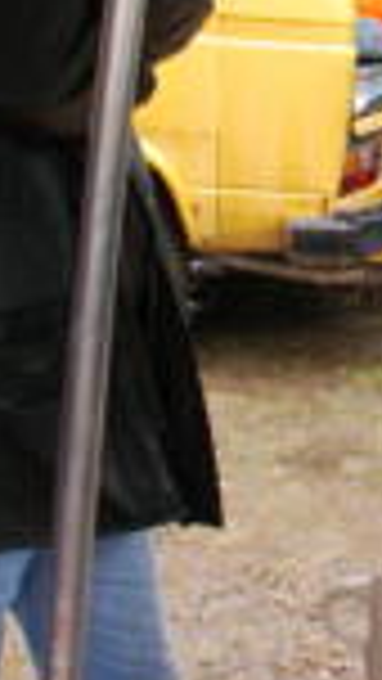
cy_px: 16
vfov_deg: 21.9
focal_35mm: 94
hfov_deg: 11.6
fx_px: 1692
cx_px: 751
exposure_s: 1/60
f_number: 8
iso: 400
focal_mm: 18
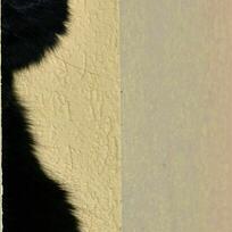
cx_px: 44
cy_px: 14
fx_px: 5384
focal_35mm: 710
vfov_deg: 2.5
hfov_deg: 2.5
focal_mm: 103.71
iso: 125
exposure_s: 1/2000
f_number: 5.6
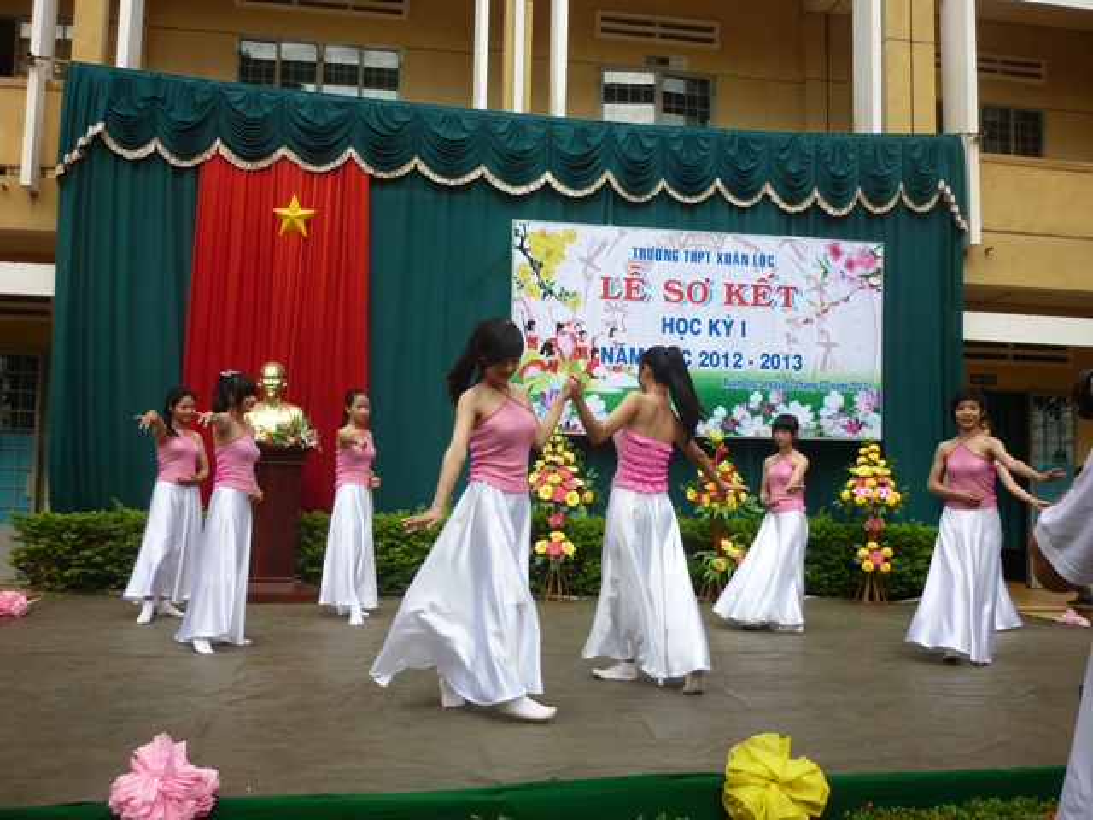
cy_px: 410
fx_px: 1042
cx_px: 546
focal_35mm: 33
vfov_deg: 42.9
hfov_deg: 55.4
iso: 80
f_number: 2.8
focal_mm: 5.5
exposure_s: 1/640
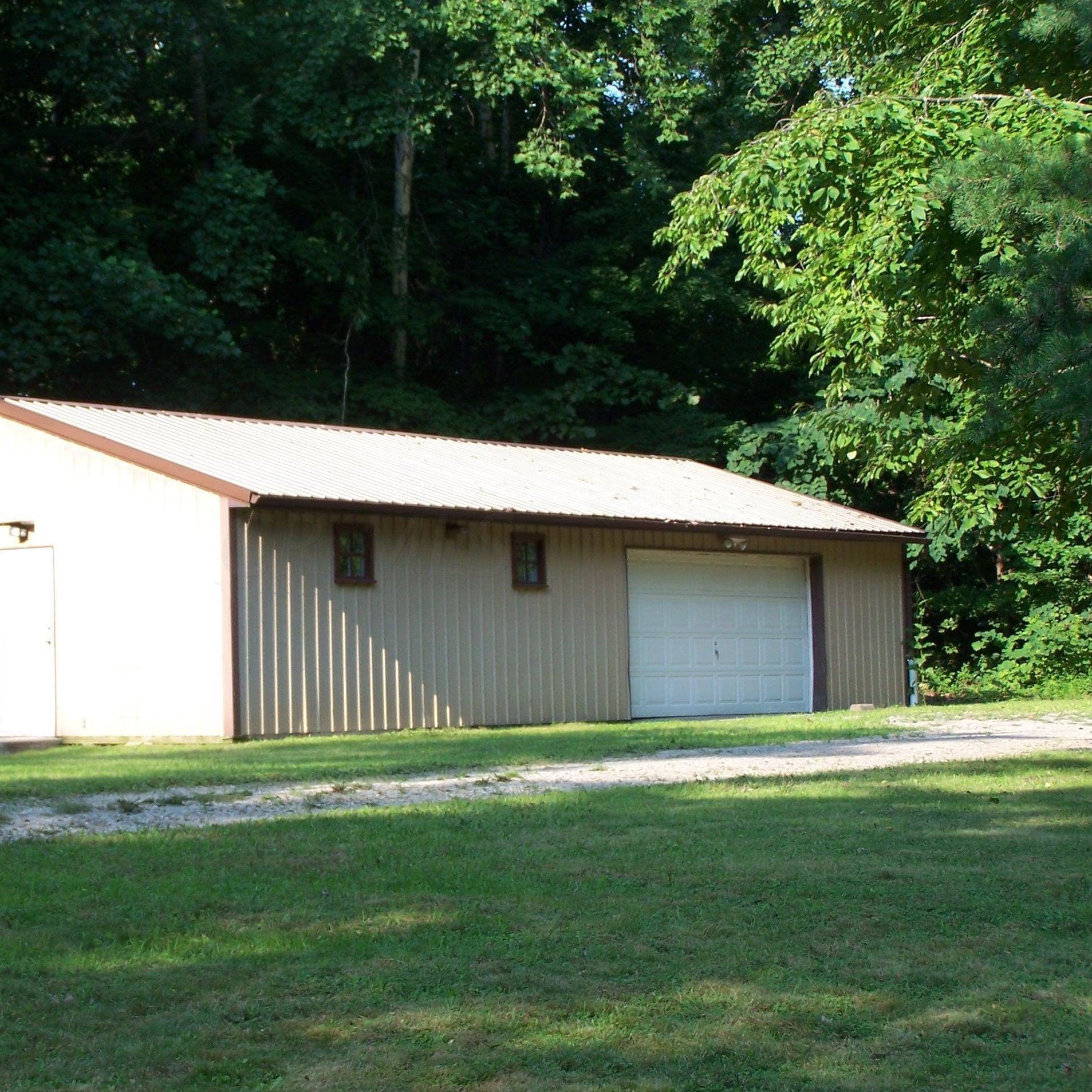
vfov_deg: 21.7
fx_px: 2855
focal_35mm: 80
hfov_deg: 21.6
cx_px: 366
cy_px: 545
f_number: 3.2
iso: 80
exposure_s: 1/320
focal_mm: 11.1
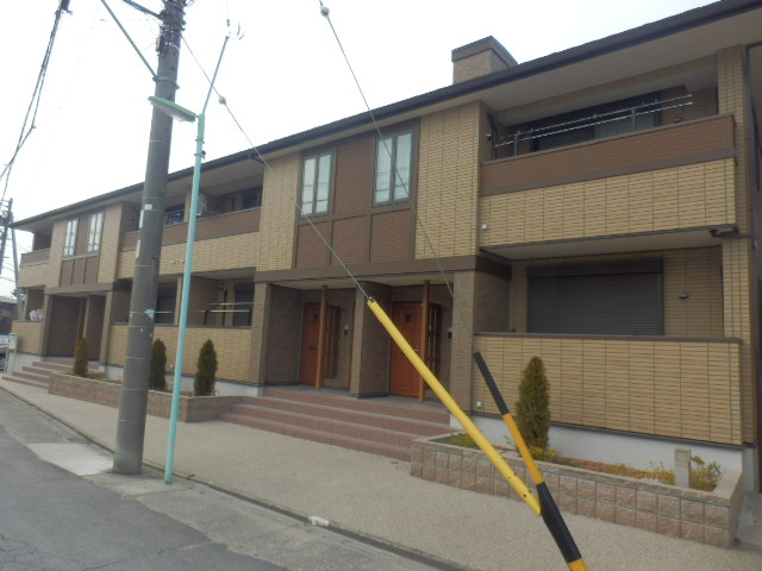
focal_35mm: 24
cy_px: 286
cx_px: 381
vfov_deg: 56.8
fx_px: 528
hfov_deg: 71.6
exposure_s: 1/640
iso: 80
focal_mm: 4.2
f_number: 3
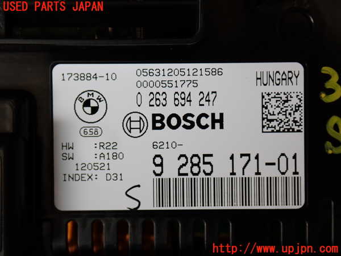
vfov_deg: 32.9
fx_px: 433
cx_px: 170
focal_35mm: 44
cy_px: 128
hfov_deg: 42.9
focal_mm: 7.84
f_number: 2.9
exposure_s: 1/125
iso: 100
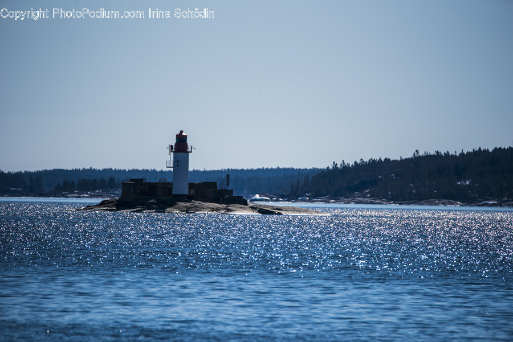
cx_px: 256
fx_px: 8554
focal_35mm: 600
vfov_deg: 2.3
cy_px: 171
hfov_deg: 3.4
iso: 100
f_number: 6.3
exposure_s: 1/1600
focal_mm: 600
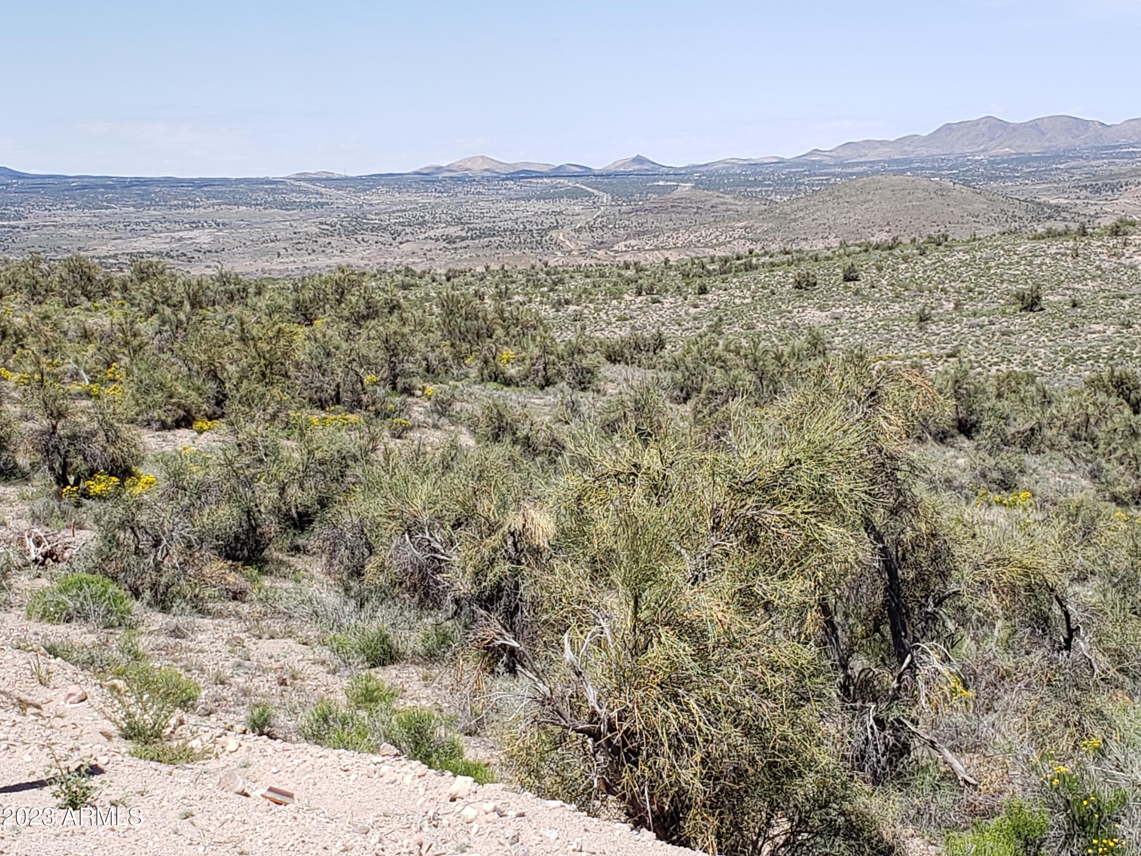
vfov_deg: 53.1
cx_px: 570
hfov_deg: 67.3
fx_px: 857
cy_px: 428
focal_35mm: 26
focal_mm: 4.3
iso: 50
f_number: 2.4
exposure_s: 1/1347
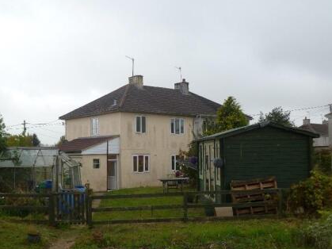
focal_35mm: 39
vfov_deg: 36.7
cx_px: 115
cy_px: 146
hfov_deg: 47.2
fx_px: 374
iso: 80
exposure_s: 1/80
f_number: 3.3
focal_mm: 5
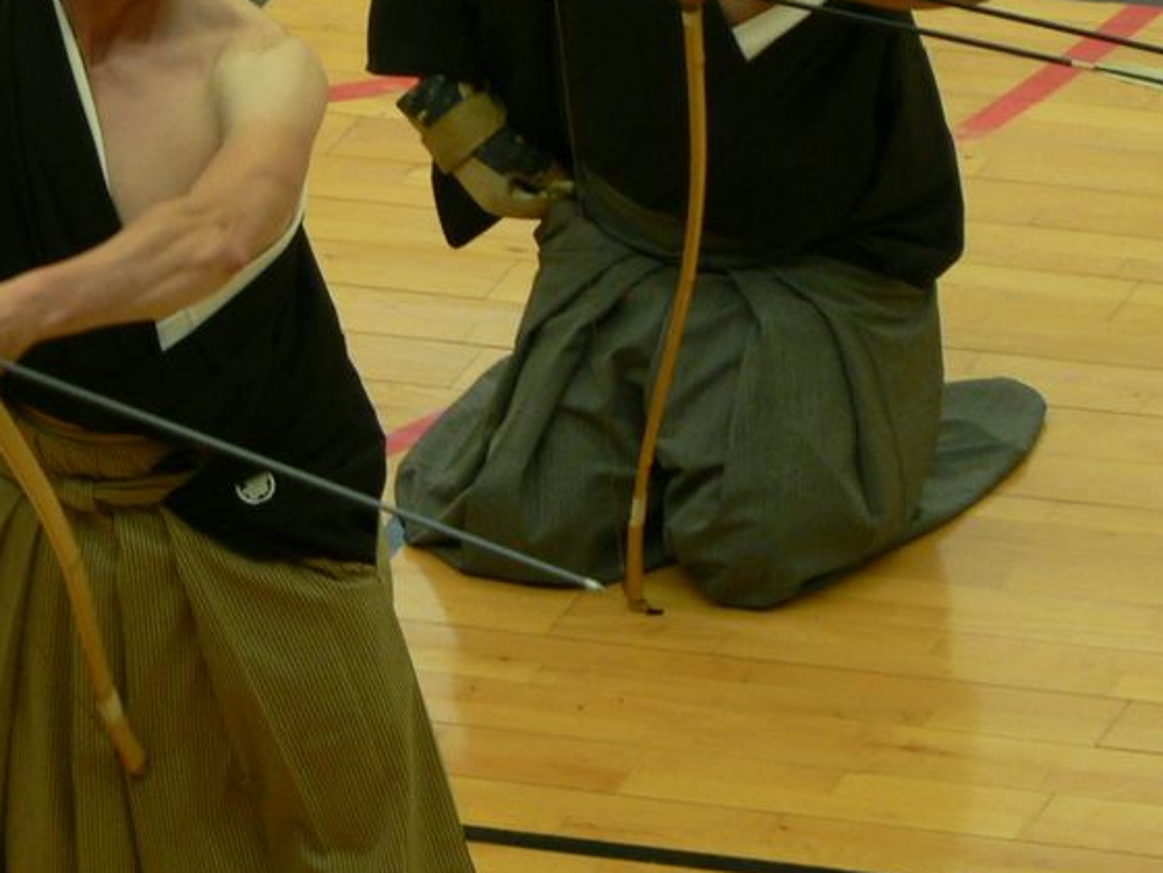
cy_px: 238
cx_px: 77
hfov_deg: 4.6
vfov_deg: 3.5
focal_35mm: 430
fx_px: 14450
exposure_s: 1/25
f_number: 3.3
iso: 100
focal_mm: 33.5
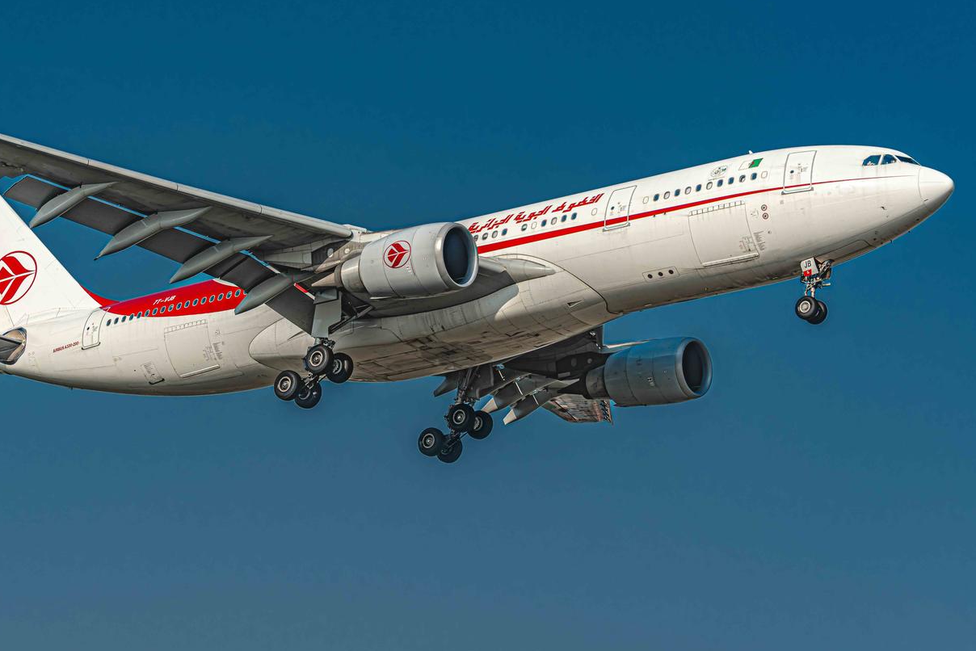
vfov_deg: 11.6
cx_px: 389
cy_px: 277
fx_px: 3200
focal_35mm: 118
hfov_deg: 17.3
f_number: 6.3
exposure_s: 1/2000
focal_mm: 95
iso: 250
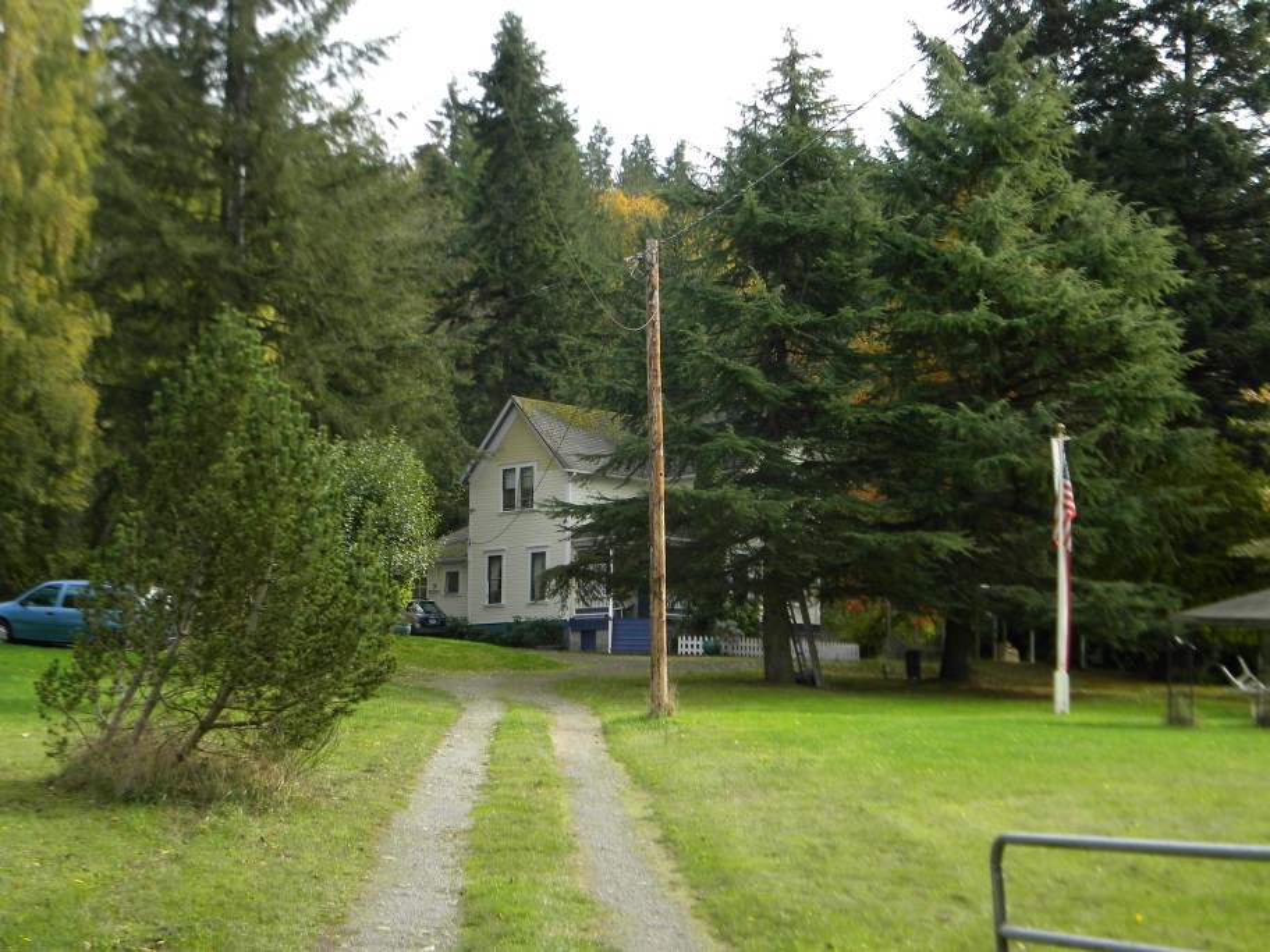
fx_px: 2055
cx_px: 635
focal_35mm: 56
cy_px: 476
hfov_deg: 34.3
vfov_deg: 26.1
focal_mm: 10.1
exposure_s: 1/75.6
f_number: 4.1
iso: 80
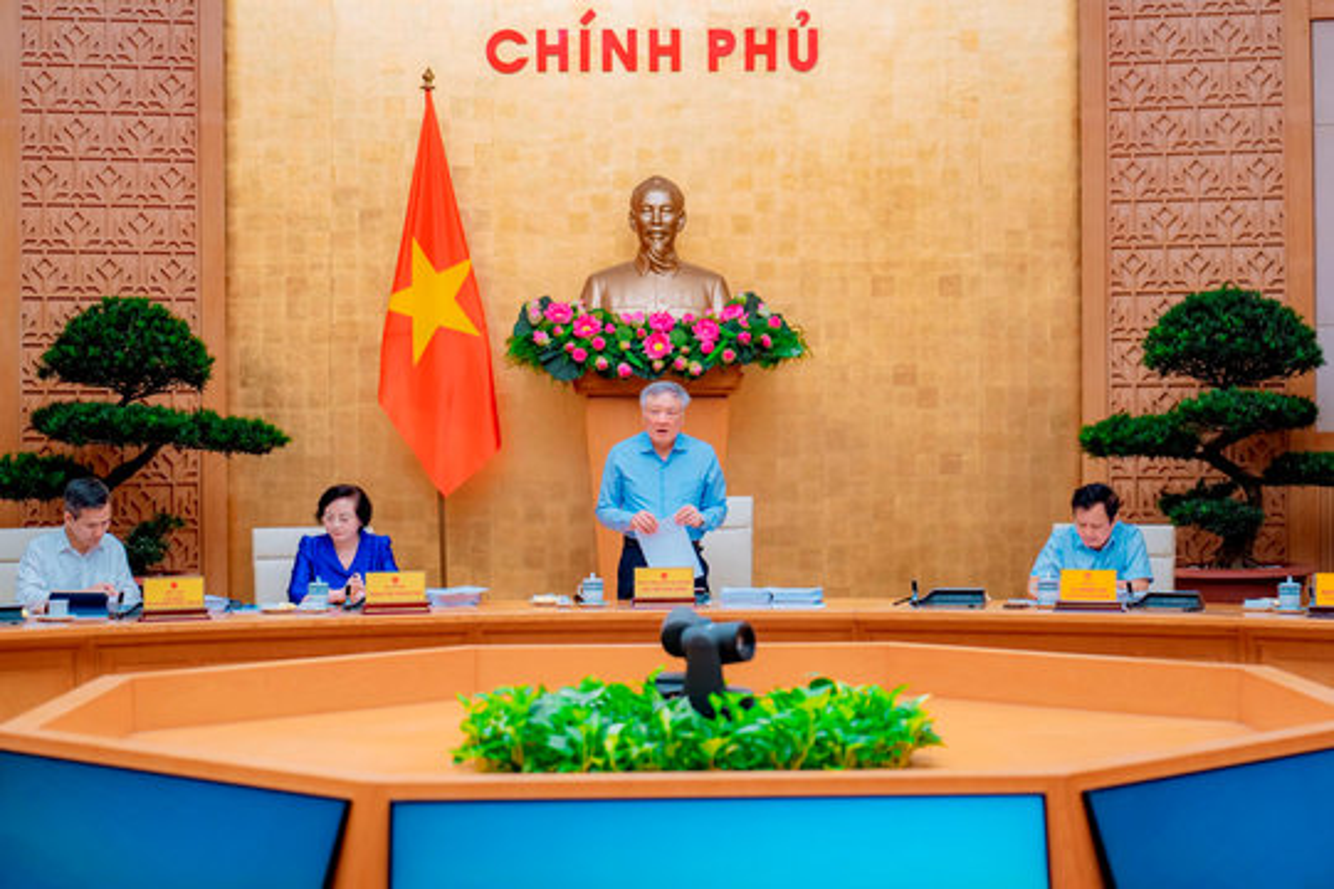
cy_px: 444
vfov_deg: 19.5
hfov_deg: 28.8
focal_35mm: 70
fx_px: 2594
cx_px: 667
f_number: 2.8
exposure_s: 1/320
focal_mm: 70
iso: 1000
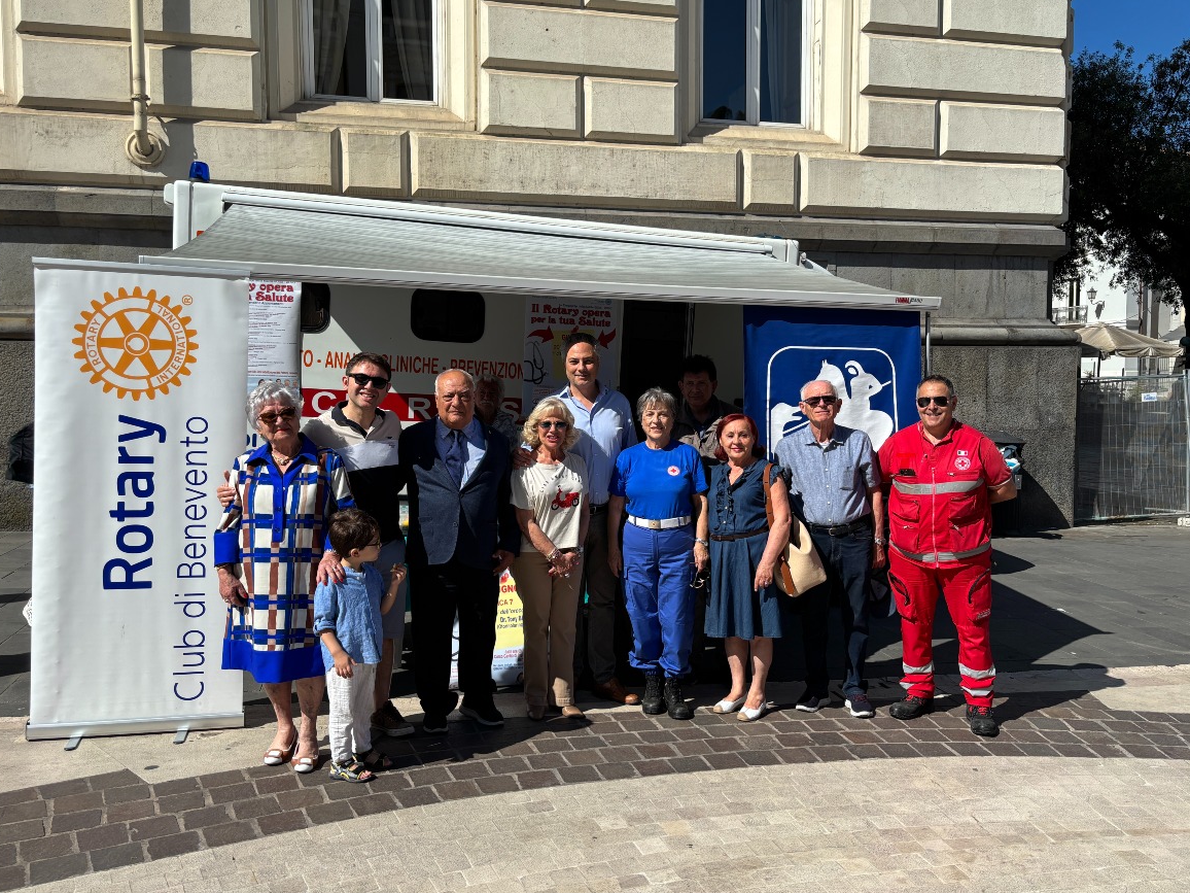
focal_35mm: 27
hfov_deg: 65.3
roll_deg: +0.5
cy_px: 439
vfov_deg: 51.4
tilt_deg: -2.3
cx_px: 588
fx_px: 928
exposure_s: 1/3534
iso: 50
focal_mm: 5.96
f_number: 1.6
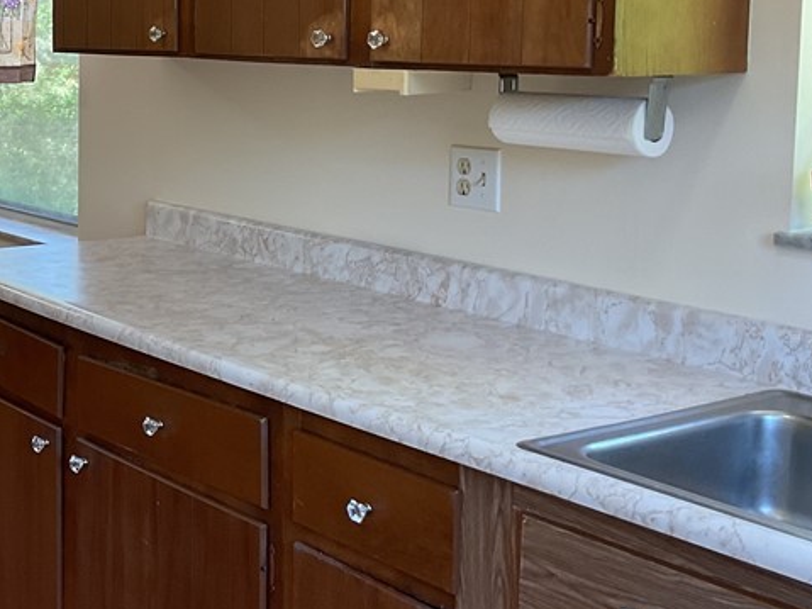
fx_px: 1454
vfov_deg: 23.4
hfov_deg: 29.4
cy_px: 158
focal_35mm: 62
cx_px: 24
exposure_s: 1/120
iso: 64
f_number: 1.8
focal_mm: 3
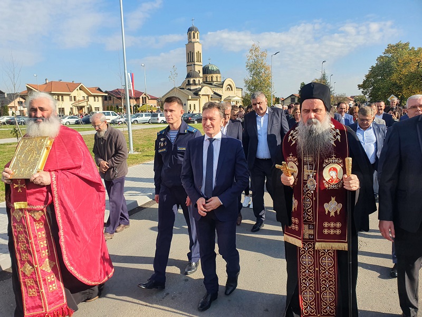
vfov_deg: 53.1
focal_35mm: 26
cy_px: 158
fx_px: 317
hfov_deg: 67.3
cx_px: 211
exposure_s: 1/1236
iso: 50
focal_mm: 4.32
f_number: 2.4
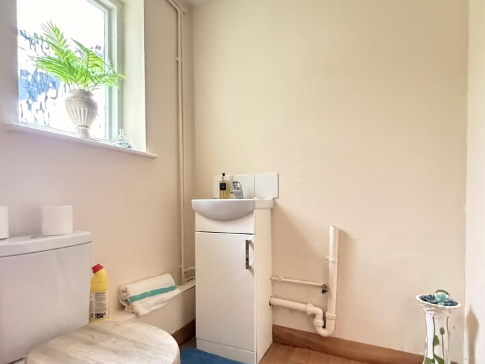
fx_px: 280
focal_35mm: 20
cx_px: 241
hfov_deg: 81.7
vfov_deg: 65.8
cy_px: 203
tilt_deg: -1.1
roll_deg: +0.0
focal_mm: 2.22
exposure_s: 1/59
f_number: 2.2
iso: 1250
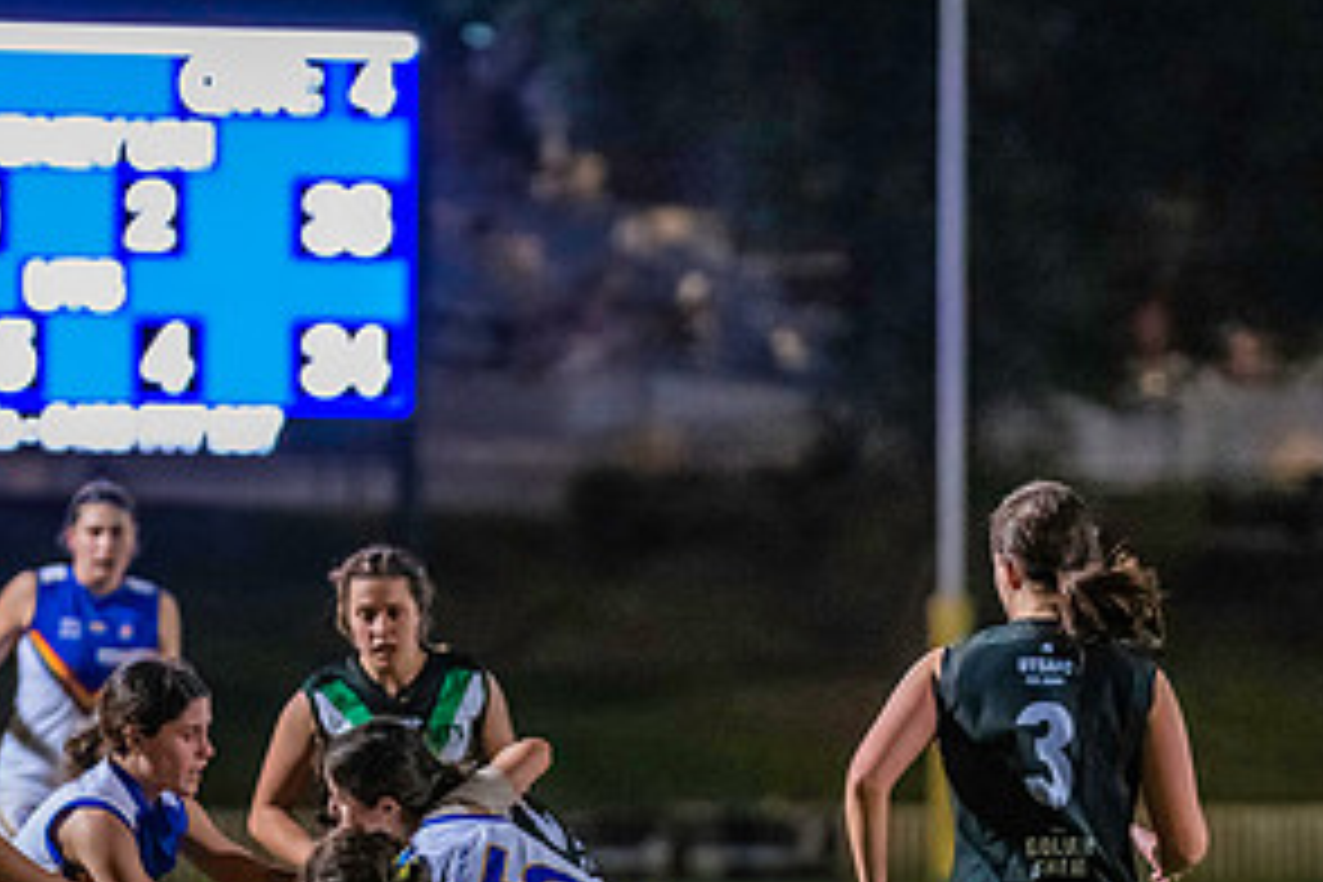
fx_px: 15250
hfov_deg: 5.0
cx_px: 533
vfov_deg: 3.3
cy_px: 991
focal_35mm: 415
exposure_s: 1/1000
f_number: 2.8
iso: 10000
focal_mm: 170
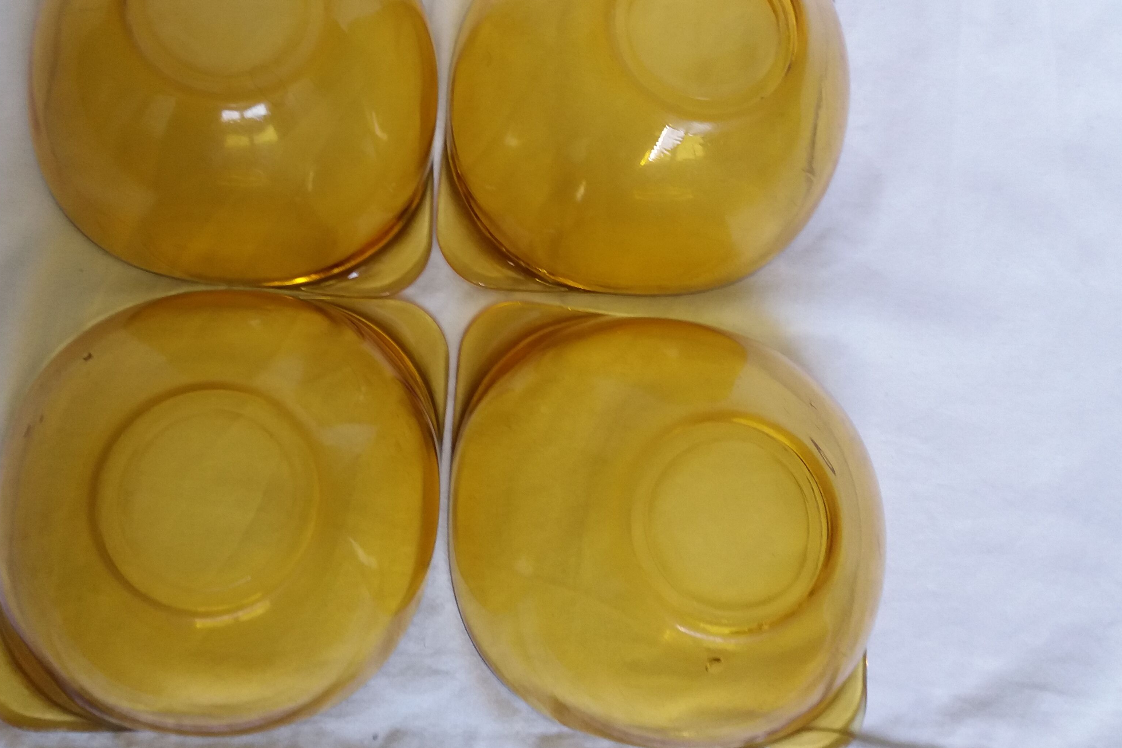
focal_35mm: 39
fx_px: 1215
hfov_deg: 49.1
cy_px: 278
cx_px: 420
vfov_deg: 34.0
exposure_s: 1/30
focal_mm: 3.7
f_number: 1.9
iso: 100
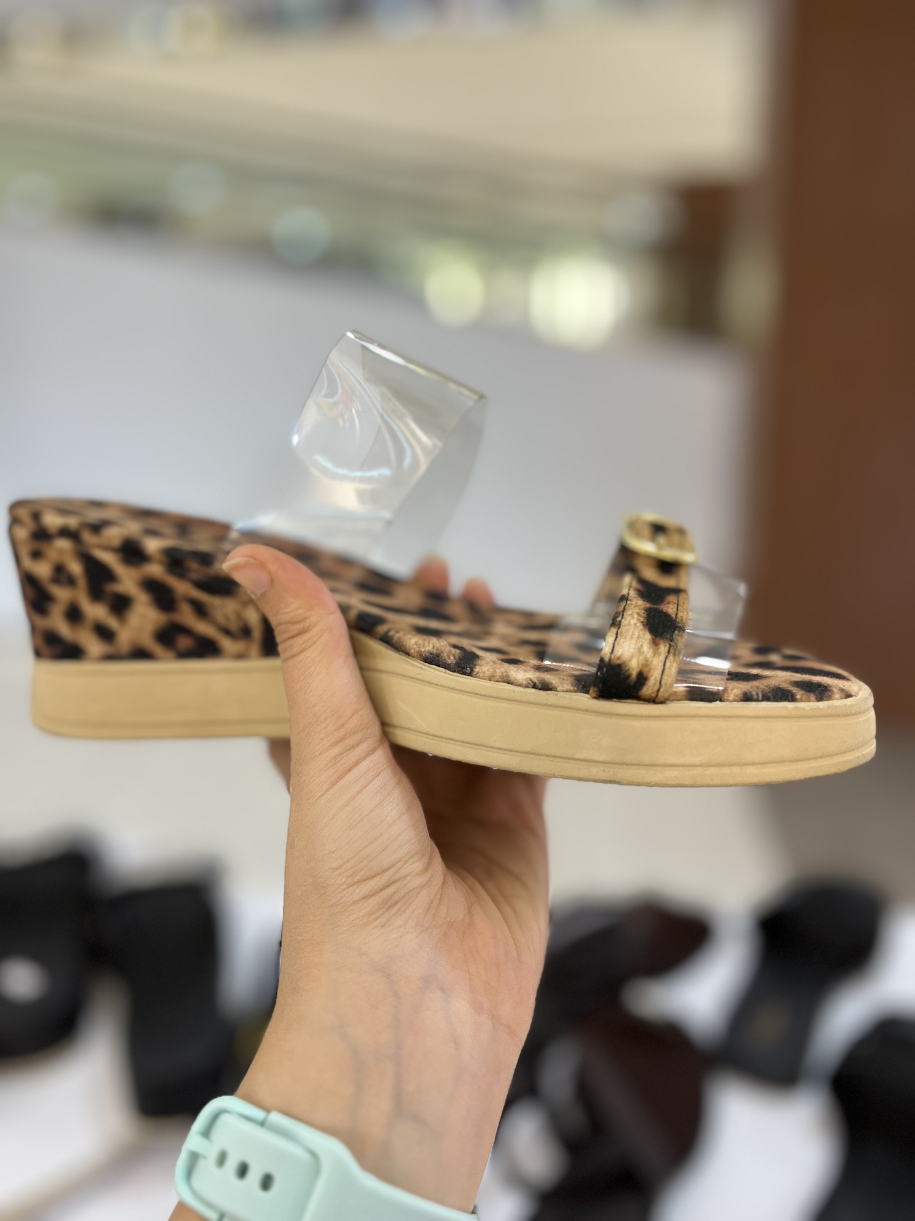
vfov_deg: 67.3
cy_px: 610
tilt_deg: -15.6
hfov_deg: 53.1
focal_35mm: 26
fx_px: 916
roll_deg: +1.0
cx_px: 458
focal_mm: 5.1
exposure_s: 1/50
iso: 80
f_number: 1.6
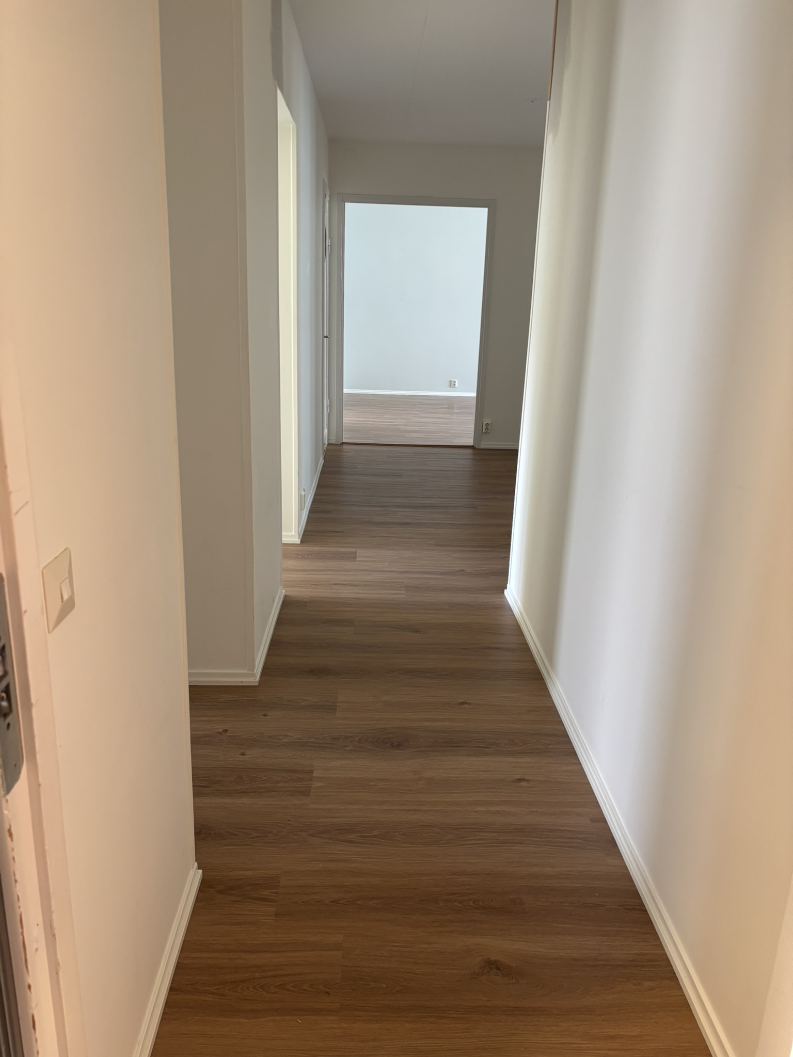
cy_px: 528
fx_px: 794
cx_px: 396
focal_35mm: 26
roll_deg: -2.0
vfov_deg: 67.3
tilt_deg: -16.3
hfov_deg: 53.1
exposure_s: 1/60
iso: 200
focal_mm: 5.96
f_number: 1.6
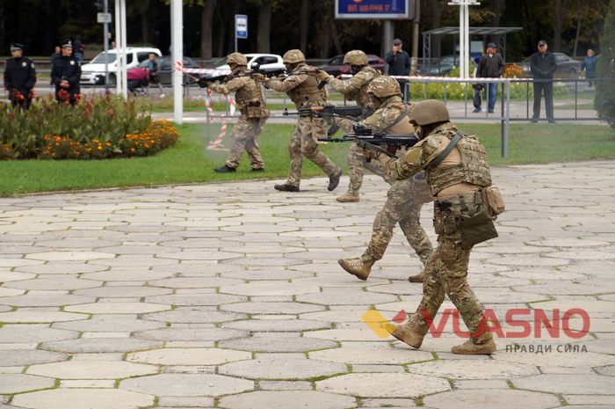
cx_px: 308
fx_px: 2687
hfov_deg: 13.1
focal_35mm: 158
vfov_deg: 8.7
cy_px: 204
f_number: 6.3
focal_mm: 105
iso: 100
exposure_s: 1/200
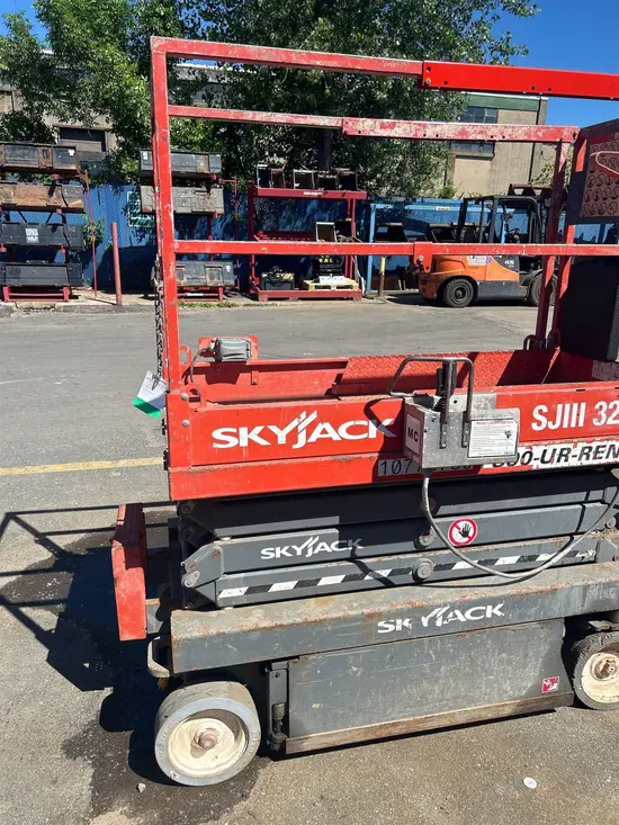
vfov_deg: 67.3
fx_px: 620
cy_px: 412
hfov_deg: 53.1
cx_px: 310
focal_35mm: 26
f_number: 1.5
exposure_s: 1/3460
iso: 50
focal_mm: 5.7
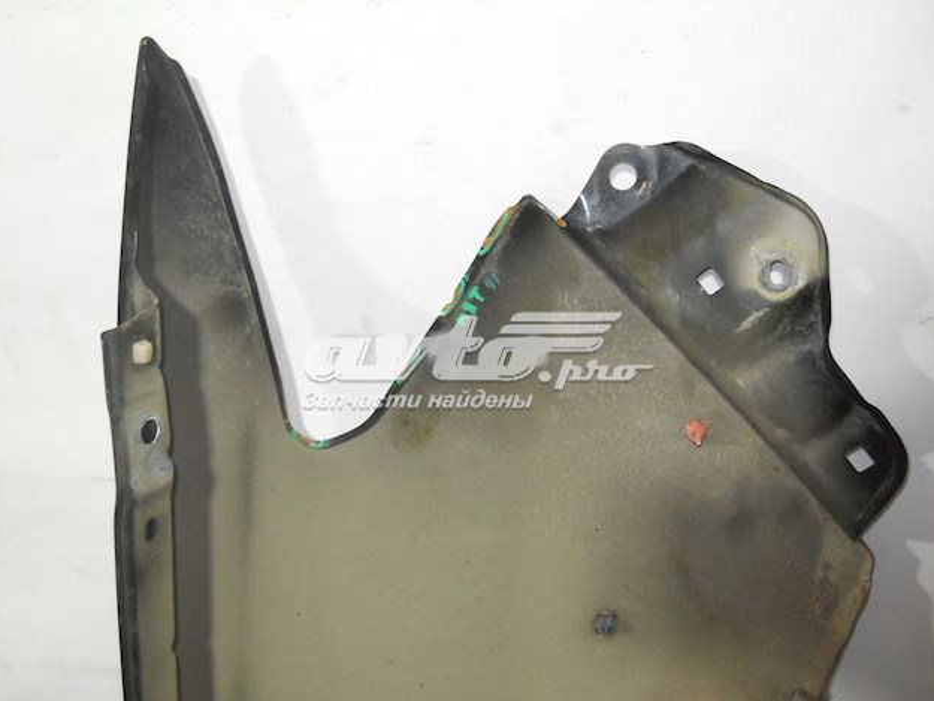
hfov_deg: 44.8
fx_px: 1133
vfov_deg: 34.4
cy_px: 357
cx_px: 474
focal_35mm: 42
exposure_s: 1/30
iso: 160
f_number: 3.1
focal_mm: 6.72
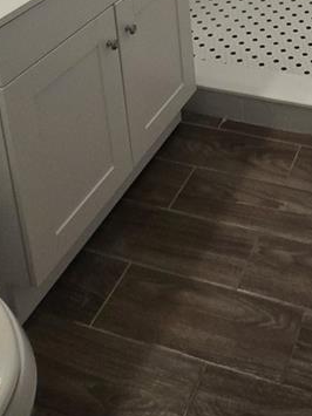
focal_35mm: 44
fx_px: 529
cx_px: 332
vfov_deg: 30.7
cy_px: -158
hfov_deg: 29.9
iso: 80
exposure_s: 1/60
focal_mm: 2.2
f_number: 2.2
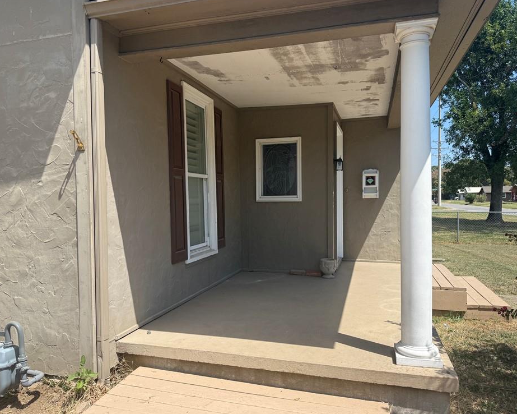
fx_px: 398
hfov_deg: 66.0
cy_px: 209
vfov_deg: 54.9
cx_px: 253
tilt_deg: -0.6
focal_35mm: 26
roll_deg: +0.9
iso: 80
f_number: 1.78
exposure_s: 1/3759
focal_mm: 6.76
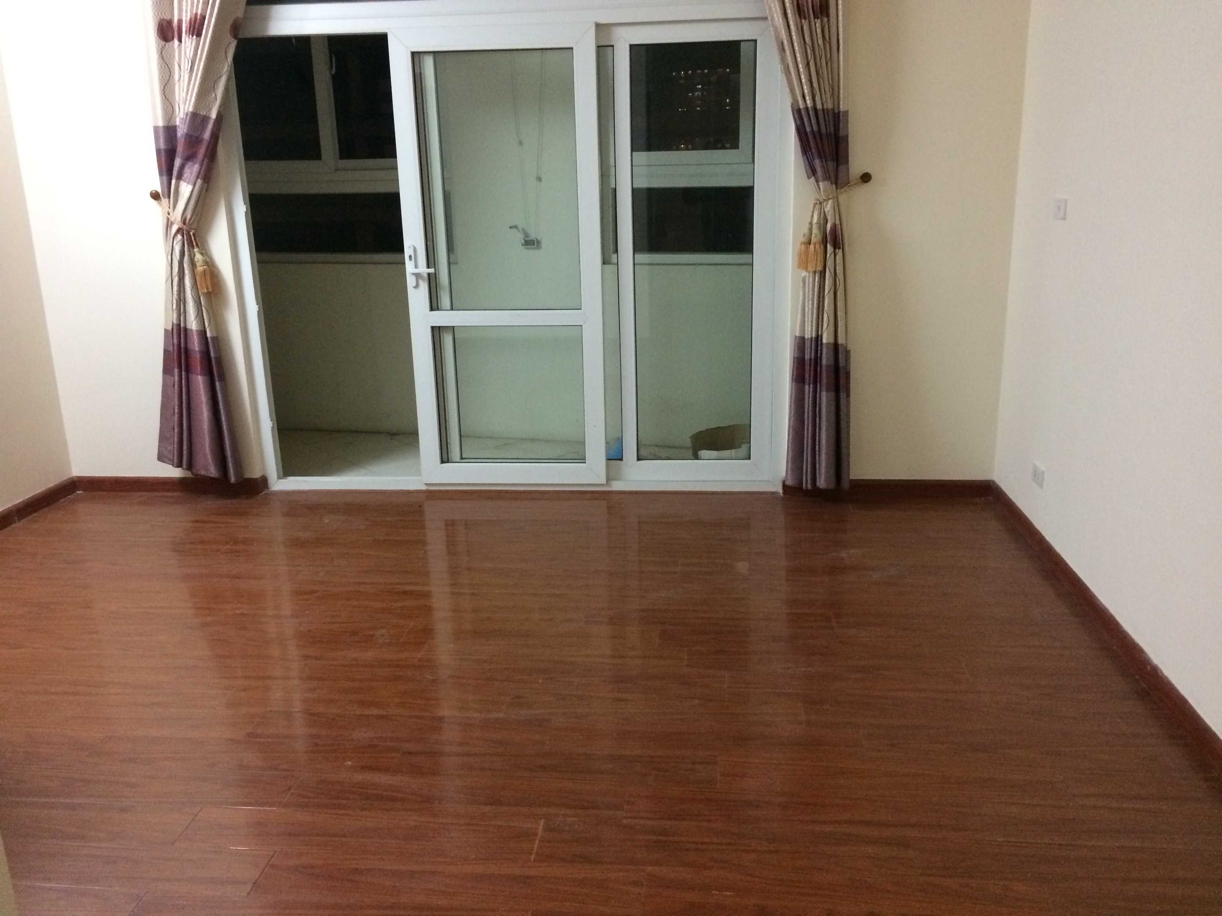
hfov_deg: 61.7
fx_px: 1024
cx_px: 611
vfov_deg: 48.2
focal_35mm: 29
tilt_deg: -16.4
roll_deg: +0.6
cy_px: 458
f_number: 2.2
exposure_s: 1/25
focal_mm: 4.15
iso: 320
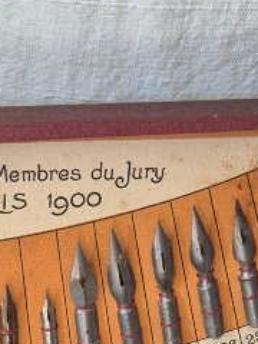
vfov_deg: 14.7
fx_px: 1143
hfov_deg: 12.2
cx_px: -133
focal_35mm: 115
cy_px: 638
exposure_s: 1/100
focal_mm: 5.4
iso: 160
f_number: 1.8
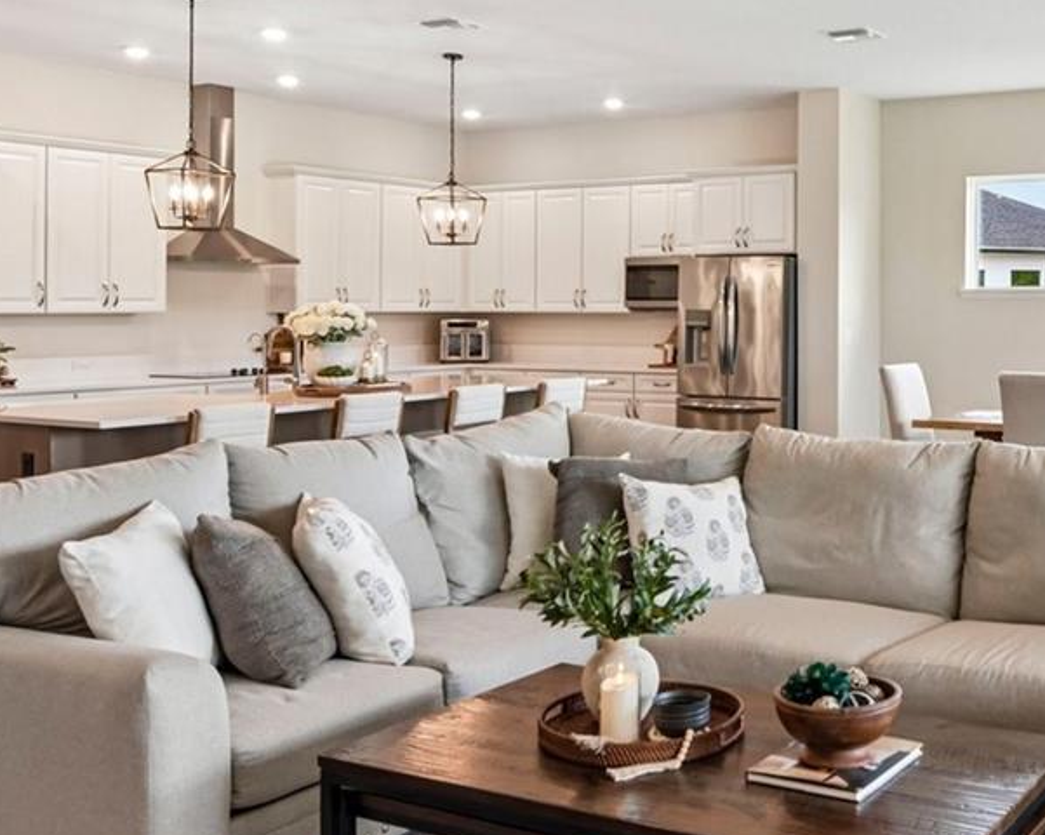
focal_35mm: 40
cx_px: 878
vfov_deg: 37.1
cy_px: 311
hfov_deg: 43.1
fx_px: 1236
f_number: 8
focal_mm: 16
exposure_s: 1/20
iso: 400
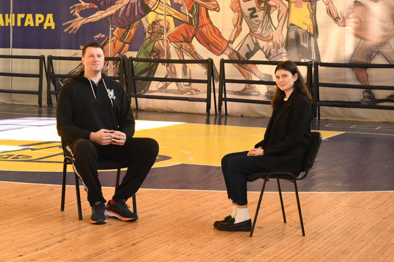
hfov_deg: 27.0
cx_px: 197
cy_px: 131
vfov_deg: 18.2
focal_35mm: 75
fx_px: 821
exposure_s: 1/250
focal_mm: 50
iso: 2000
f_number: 6.3
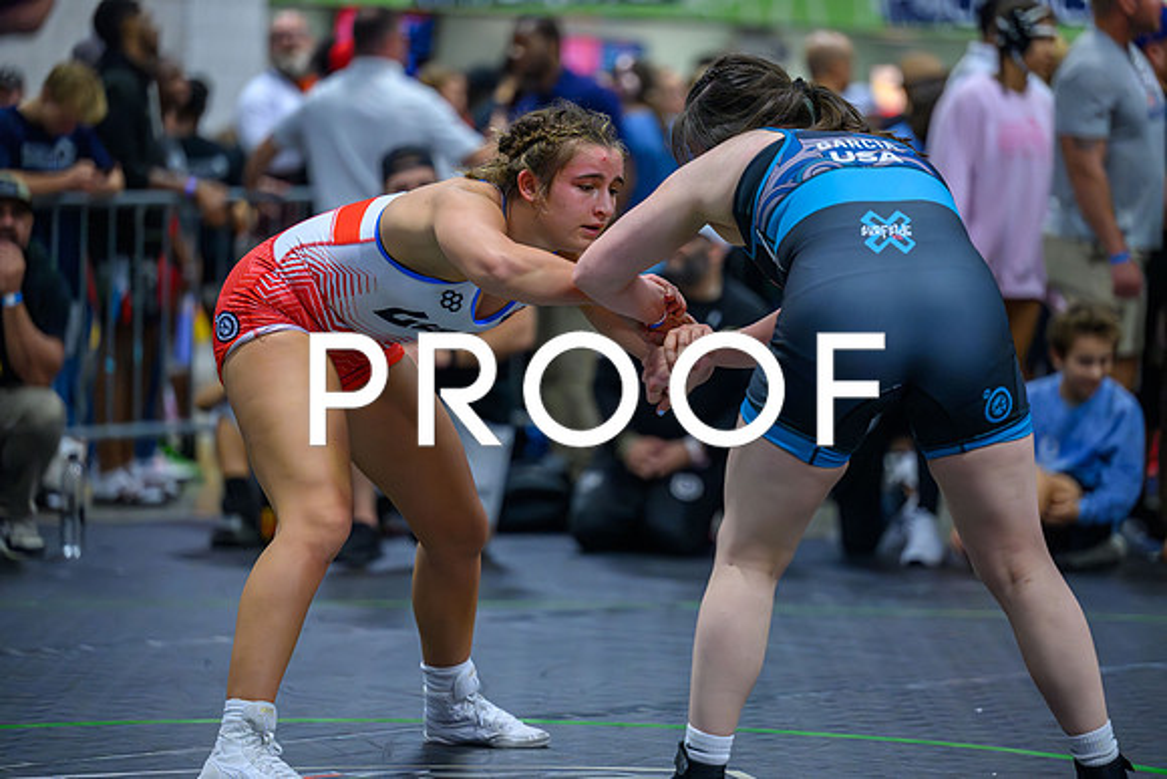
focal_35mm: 155
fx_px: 5026
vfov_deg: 8.9
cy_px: 390
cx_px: 584
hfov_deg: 13.2
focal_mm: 155
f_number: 2.8
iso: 12800
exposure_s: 1/800
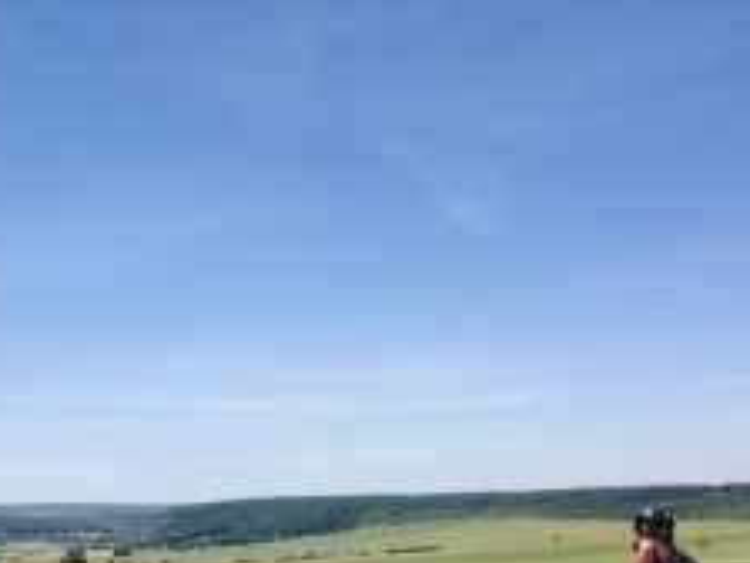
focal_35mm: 59
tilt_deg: +1.3
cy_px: 496
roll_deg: +2.8
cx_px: 248
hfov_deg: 32.4
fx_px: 1278
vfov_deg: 24.2
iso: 50
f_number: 2.4
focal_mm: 4.12
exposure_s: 1/1938
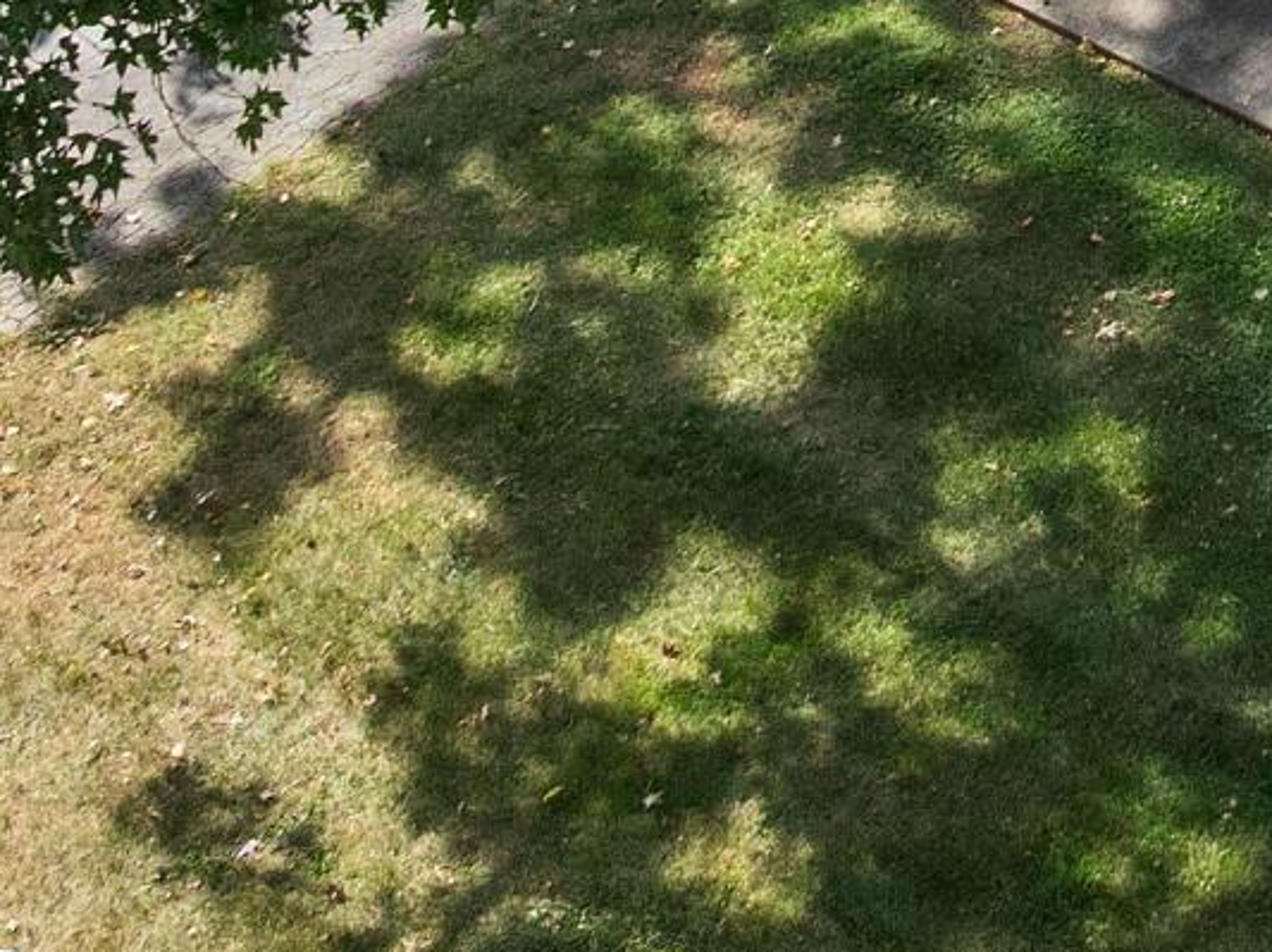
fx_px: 4957
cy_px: -1429
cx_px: 2508
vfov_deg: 9.6
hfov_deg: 12.8
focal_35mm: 135
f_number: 2.8
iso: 260
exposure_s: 1/320
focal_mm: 12.29
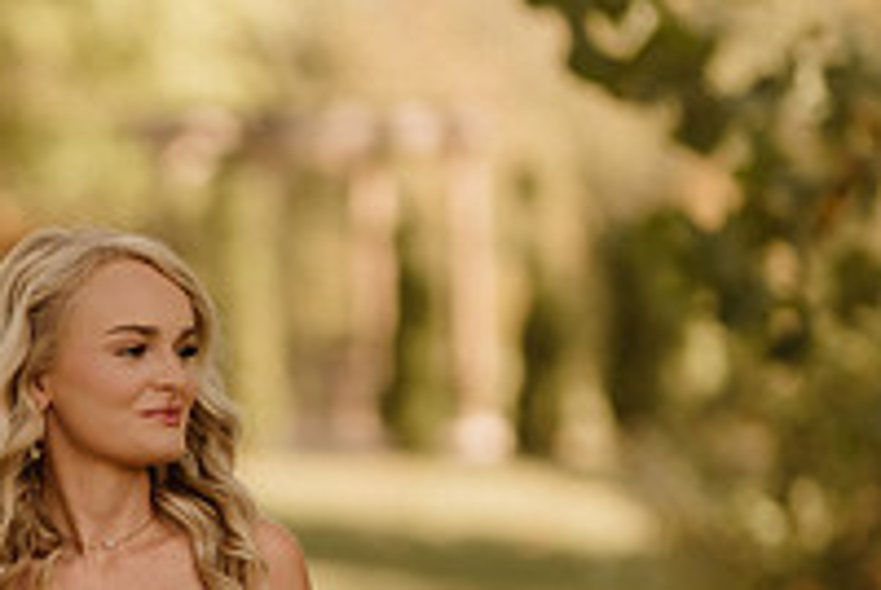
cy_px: 707
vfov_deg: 5.6
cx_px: -145
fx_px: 6029
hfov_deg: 8.3
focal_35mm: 246
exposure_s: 1/1250
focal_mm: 85
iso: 200
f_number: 1.4
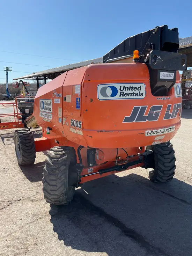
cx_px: 96
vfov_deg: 67.3
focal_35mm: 26
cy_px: 128
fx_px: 192
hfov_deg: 53.1
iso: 50
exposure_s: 1/2825
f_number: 1.6
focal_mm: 5.1
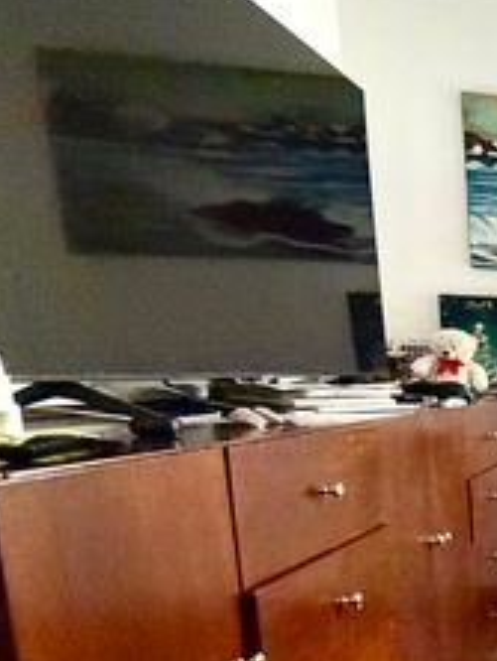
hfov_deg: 19.7
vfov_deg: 43.5
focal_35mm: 42
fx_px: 802
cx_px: 978
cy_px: 485
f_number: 2.2
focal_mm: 2.22
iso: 400
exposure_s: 1/60
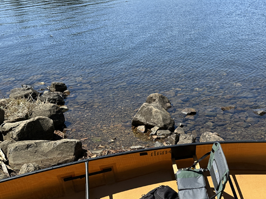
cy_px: 162
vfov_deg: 31.9
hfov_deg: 42.7
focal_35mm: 44
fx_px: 338
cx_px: 163
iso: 80
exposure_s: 1/2525
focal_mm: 6.86
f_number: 1.78
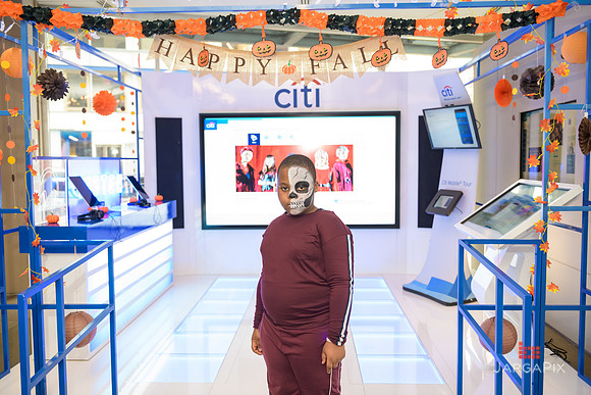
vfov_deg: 38.9
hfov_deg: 55.8
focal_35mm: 34
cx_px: 296
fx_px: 558
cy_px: 198
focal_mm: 34
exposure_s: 1/125
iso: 800
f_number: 3.2
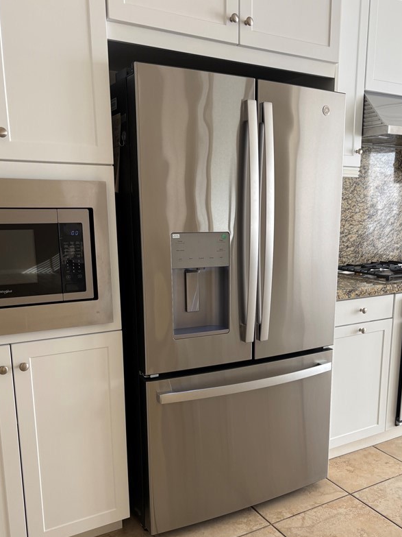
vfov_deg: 53.6
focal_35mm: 34
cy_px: 323
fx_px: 527
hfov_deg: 41.5
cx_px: 247
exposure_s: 1/122
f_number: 1.6
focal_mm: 5.96
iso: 50
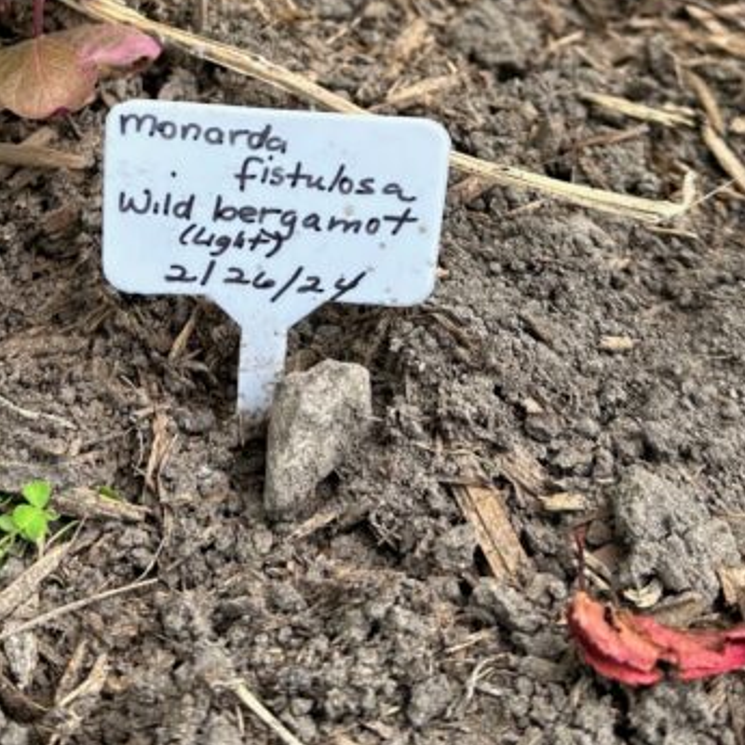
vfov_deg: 25.7
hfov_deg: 27.1
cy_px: -32
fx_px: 1534
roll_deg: -0.4
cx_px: 240
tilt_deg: -32.1
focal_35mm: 63
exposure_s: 1/121
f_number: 1.78
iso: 64
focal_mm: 6.86
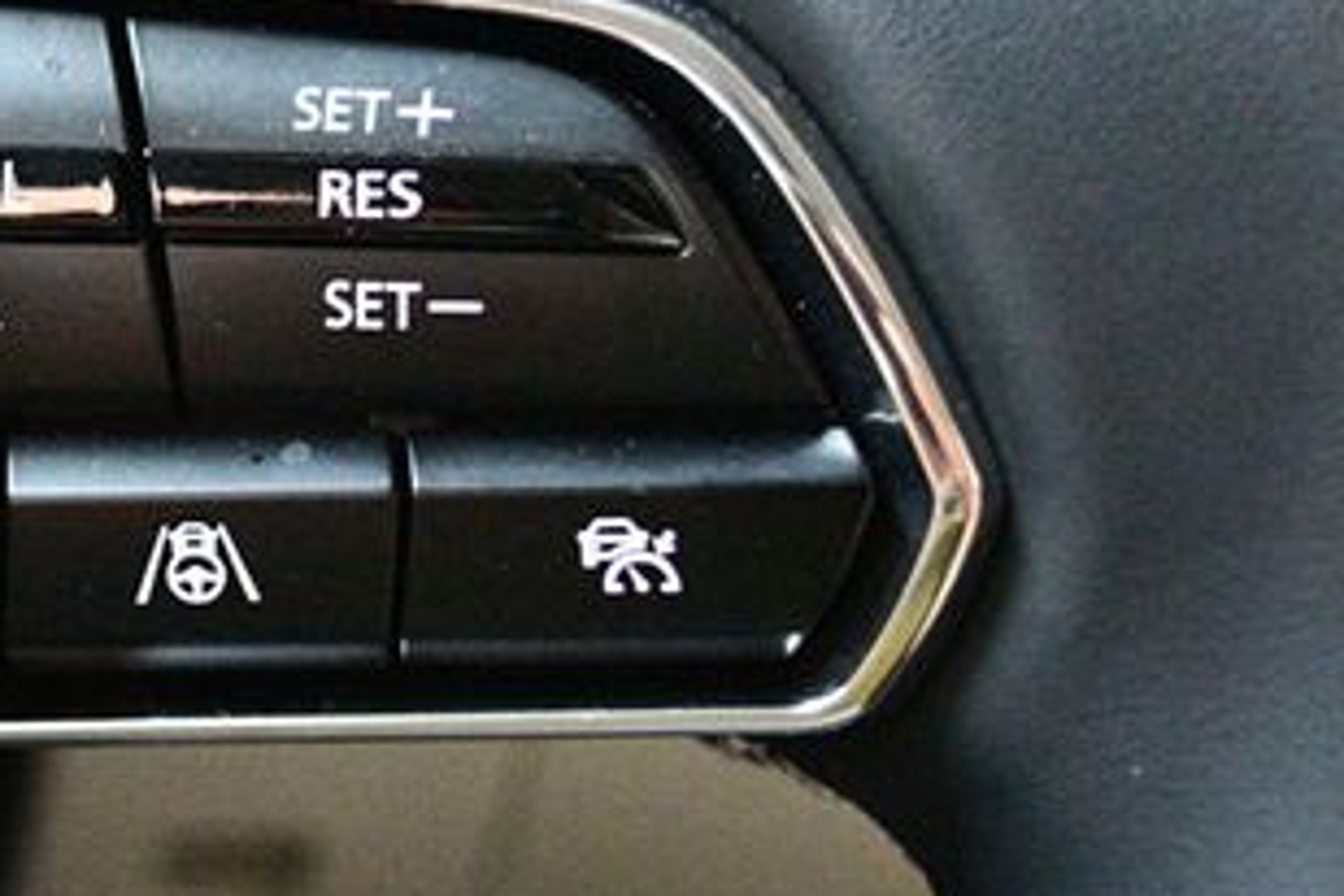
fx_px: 3248
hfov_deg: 22.8
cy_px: 348
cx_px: 126
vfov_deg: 15.7
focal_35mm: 87
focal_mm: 28
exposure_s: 1/40
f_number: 4.5
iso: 12800
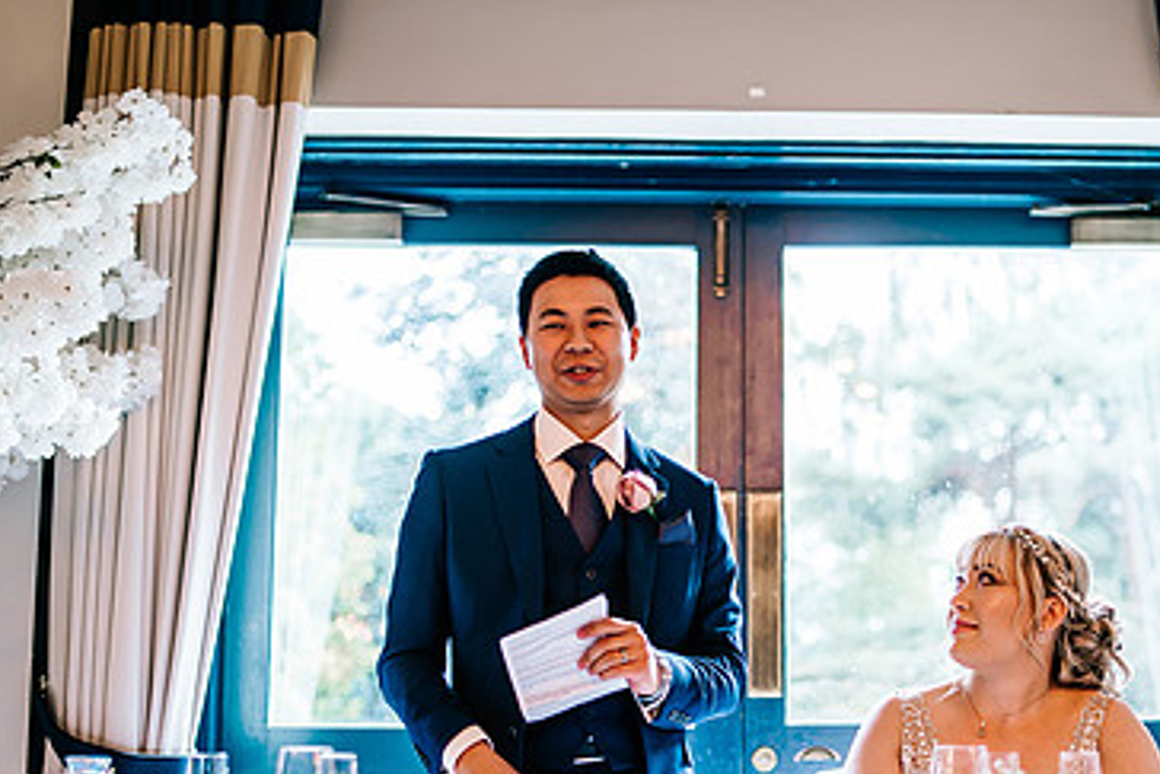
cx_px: 822
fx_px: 1837
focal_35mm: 57
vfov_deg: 23.7
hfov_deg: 34.5
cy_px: 505
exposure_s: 1/250
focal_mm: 35
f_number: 1.4
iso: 200
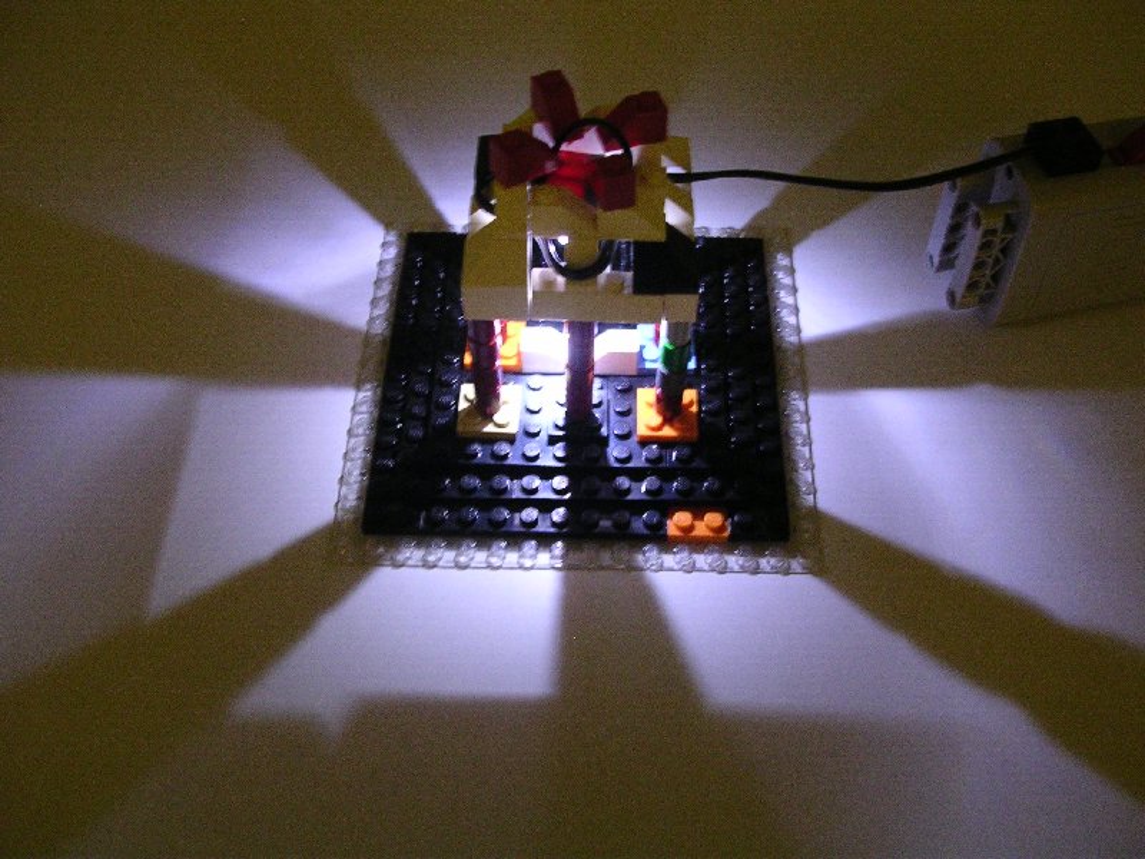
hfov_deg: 49.0
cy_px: 430
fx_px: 1257
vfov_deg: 37.7
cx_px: 572
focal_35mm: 38
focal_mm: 5.8
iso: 400
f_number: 2.8
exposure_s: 1/2.1
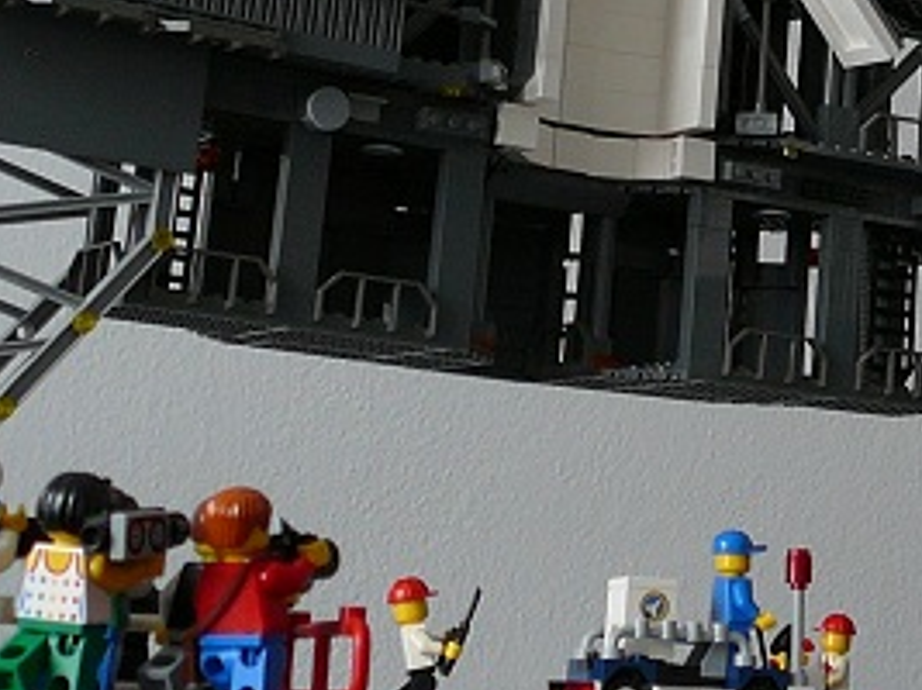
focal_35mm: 105
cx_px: 936
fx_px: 2795
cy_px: -190
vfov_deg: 13.6
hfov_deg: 18.2
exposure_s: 1/60
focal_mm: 5.2
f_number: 2.8
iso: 80
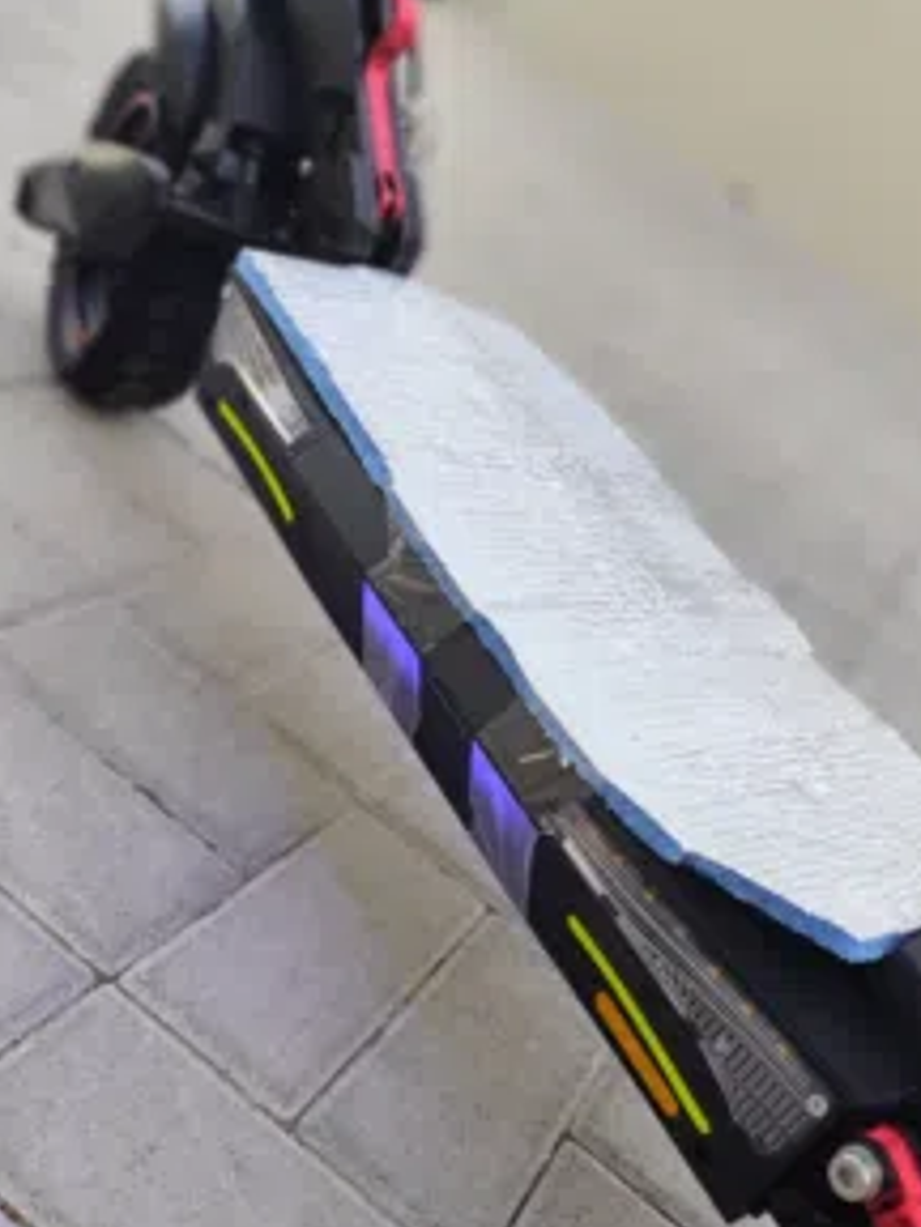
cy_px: 694
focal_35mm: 32
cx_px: 567
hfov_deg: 43.9
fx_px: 1135
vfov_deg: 56.6
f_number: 1.65
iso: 100
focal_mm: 6.19
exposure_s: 1/100
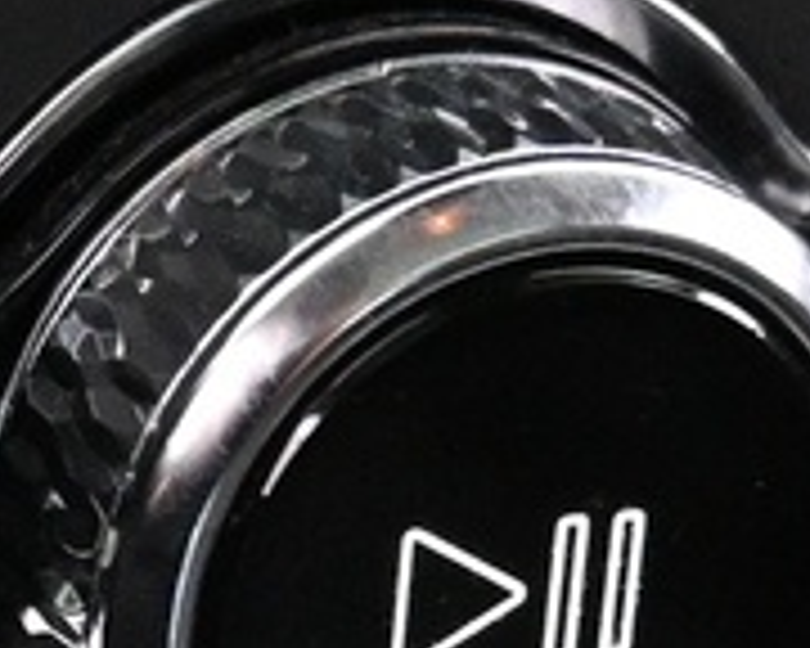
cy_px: 684
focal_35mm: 203
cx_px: -252
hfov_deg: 9.3
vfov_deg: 7.6
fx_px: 4866
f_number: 3.5
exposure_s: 1/40
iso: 4000
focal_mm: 16
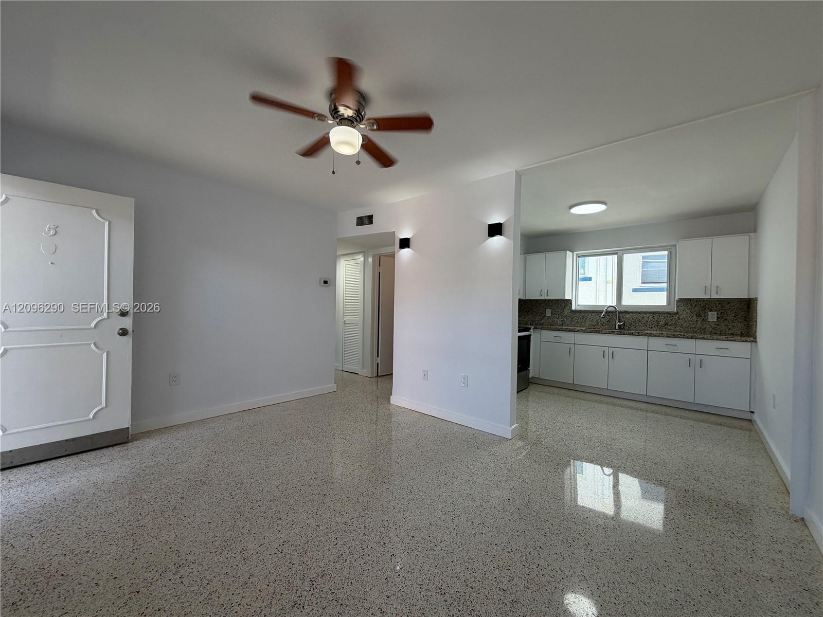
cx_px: 412
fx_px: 333
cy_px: 308
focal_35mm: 14
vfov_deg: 85.7
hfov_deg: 102.1
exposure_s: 1/120
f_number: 2.2
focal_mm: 2.22
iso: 64
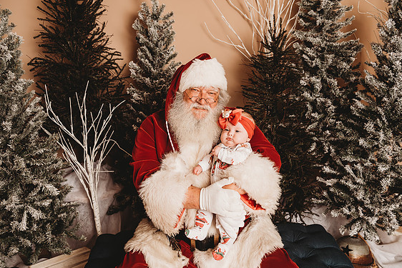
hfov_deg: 58.7
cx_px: 196
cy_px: 131
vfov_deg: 41.1
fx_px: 357
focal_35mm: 32
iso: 100
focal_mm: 31
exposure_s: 1/160
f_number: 4
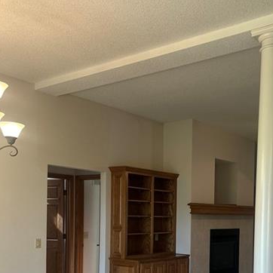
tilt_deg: +0.4
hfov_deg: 36.8
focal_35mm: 45
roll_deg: +0.0
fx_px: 402
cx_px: 198
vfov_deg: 36.3
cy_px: 216
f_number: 1.78
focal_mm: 6.86
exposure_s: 1/120
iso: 160
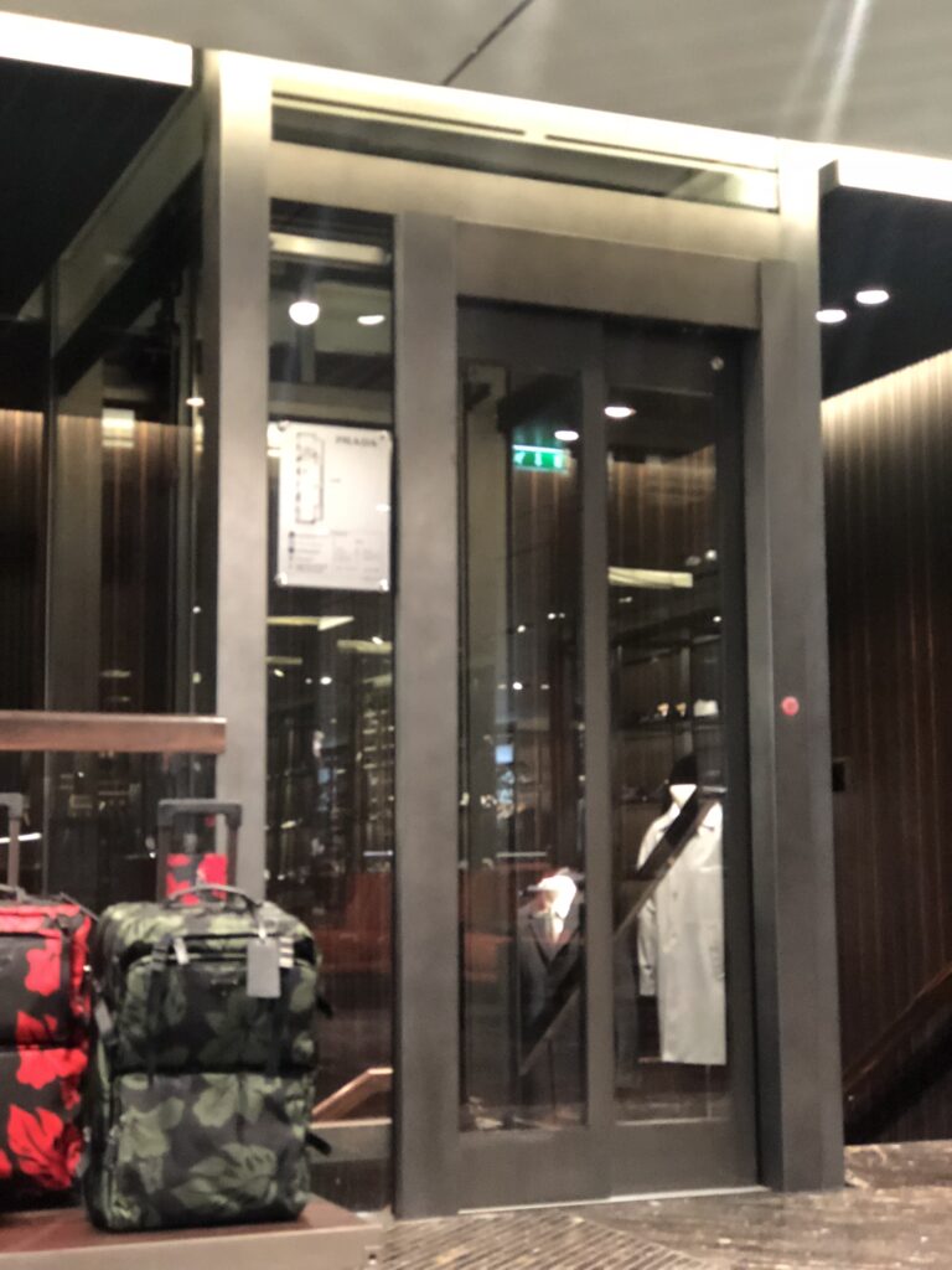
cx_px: 476
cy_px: 635
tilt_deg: +8.4
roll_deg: +0.6
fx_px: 2090
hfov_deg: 25.7
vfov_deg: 33.8
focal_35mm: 57
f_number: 2.8
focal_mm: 6.6
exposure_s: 1/50
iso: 1250
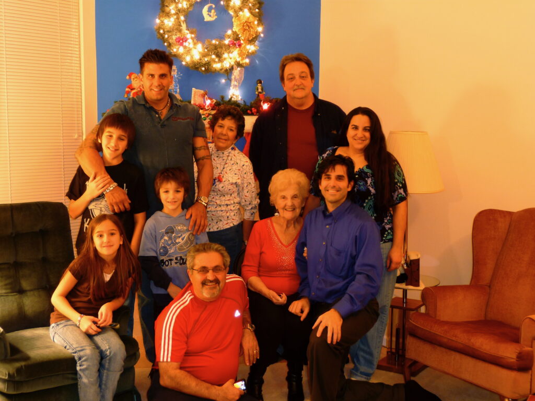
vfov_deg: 32.2
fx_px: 695
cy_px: 200
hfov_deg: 42.1
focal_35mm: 45
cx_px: 268
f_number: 4.1
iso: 160
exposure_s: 1/1.6
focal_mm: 7.6
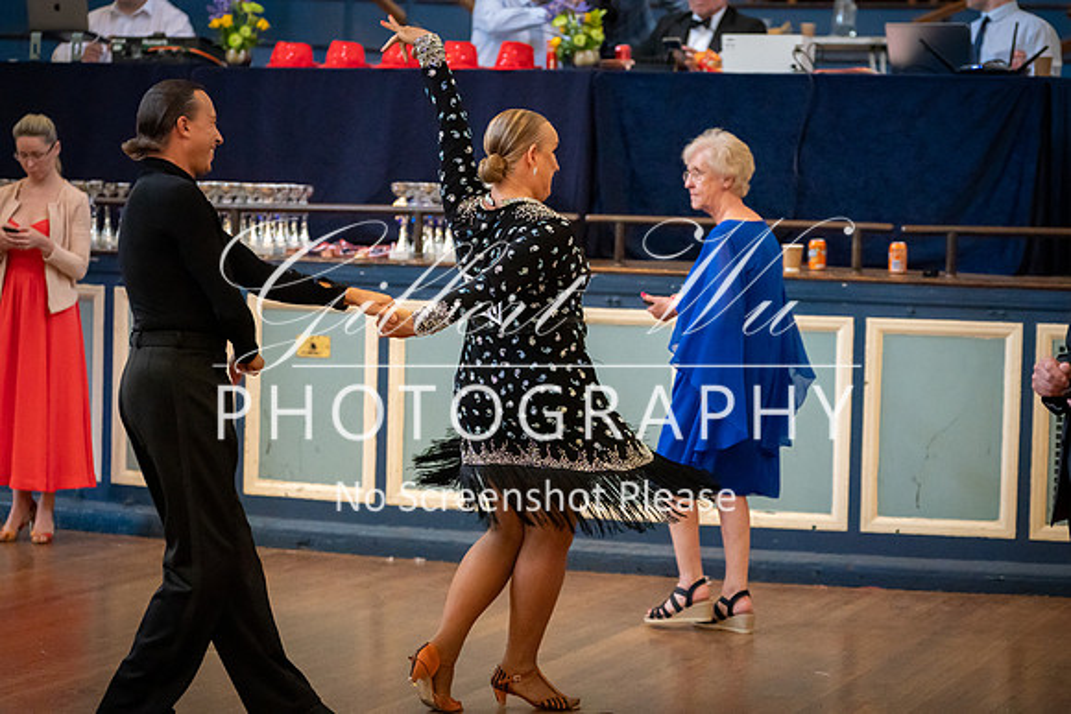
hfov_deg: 22.4
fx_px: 2709
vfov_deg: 15.0
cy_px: 327
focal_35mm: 91
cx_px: 580
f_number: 2.8
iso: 6400
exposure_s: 1/500
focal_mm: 84
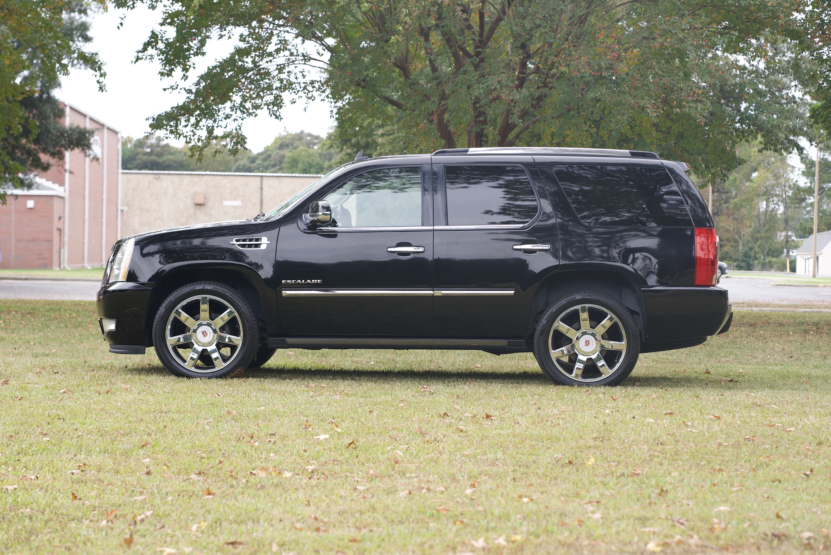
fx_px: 1963
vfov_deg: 16.1
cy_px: 278
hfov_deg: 23.9
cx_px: 416
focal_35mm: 85
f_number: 4.5
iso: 160
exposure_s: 1/200
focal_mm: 85
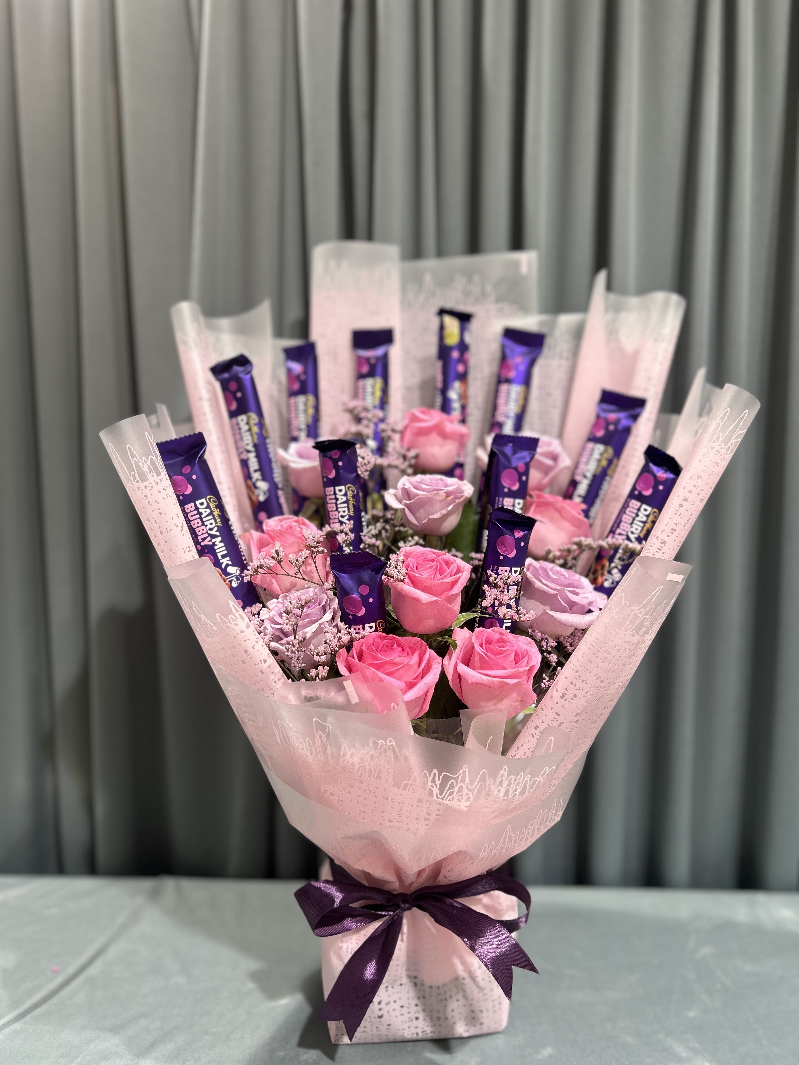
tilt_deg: -4.0
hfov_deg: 53.1
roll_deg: -0.1
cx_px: 400
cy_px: 532
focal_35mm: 26
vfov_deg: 67.3
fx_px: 800
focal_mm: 5.7
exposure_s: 1/120
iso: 50
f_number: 1.5
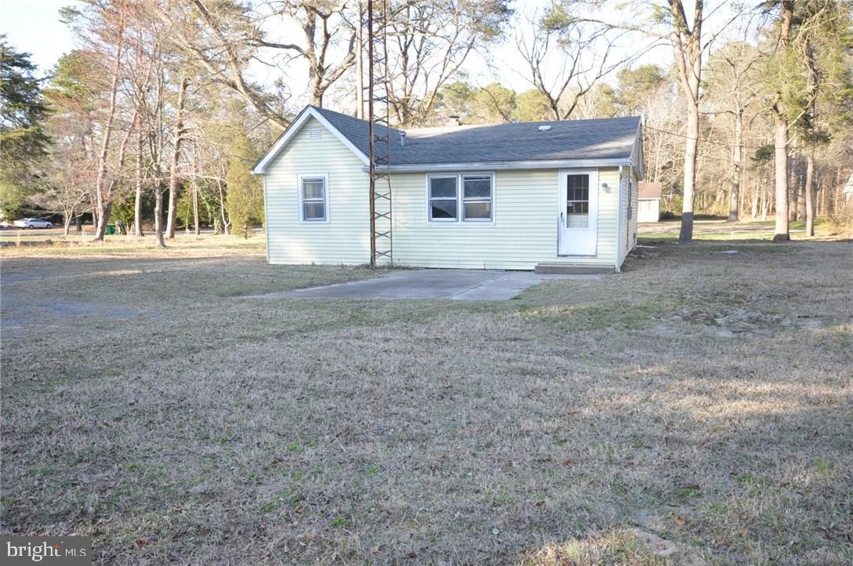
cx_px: 426
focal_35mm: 30
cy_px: 283
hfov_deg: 62.0
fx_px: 710
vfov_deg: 43.5
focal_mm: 20
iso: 1250
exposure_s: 1/320
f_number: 9
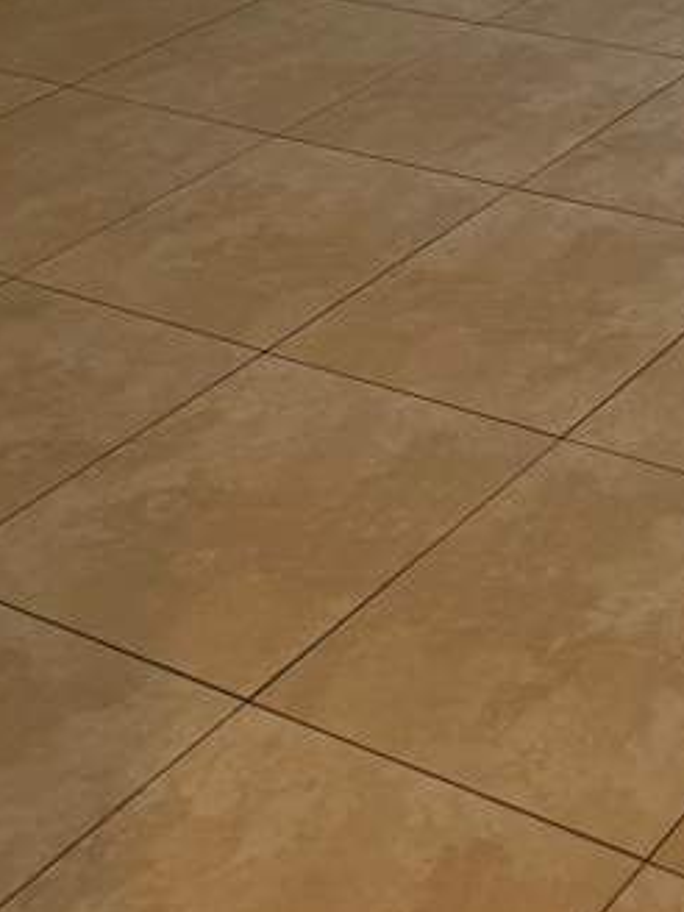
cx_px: 993
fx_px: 2055
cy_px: -417
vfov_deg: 21.4
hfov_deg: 17.2
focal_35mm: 78
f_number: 1.78
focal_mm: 6.76
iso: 80
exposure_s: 1/174
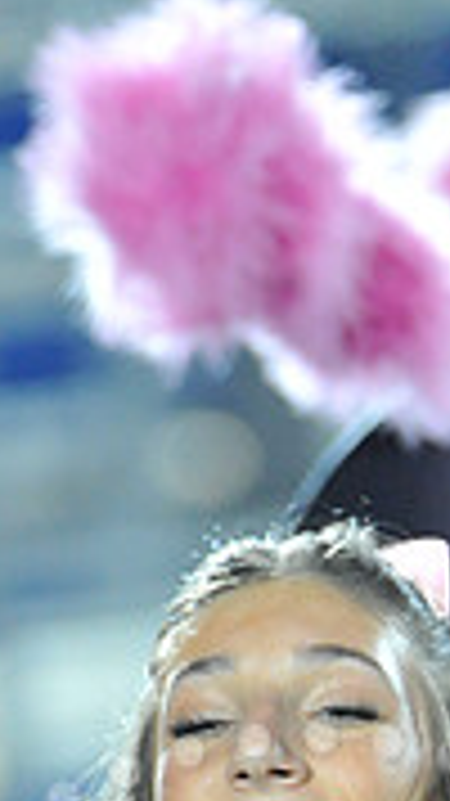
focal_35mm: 1539
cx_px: 310
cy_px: 1260
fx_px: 32678
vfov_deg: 1.4
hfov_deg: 0.8
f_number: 6.3
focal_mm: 450
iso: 5000
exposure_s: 1/160
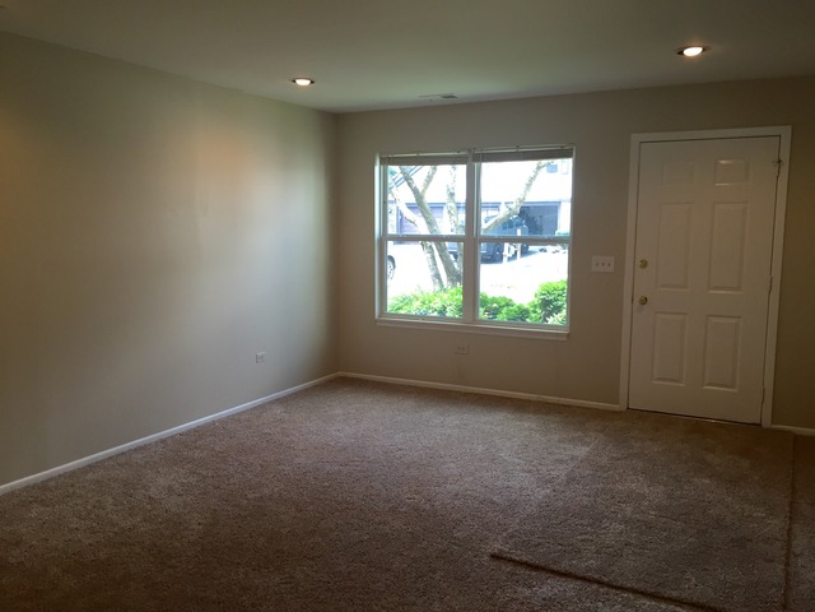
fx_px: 683
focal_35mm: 29
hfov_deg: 61.7
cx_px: 408
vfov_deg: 48.2
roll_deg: -2.3
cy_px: 306
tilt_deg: -7.6
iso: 32
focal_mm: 4.15
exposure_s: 1/30
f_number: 2.2
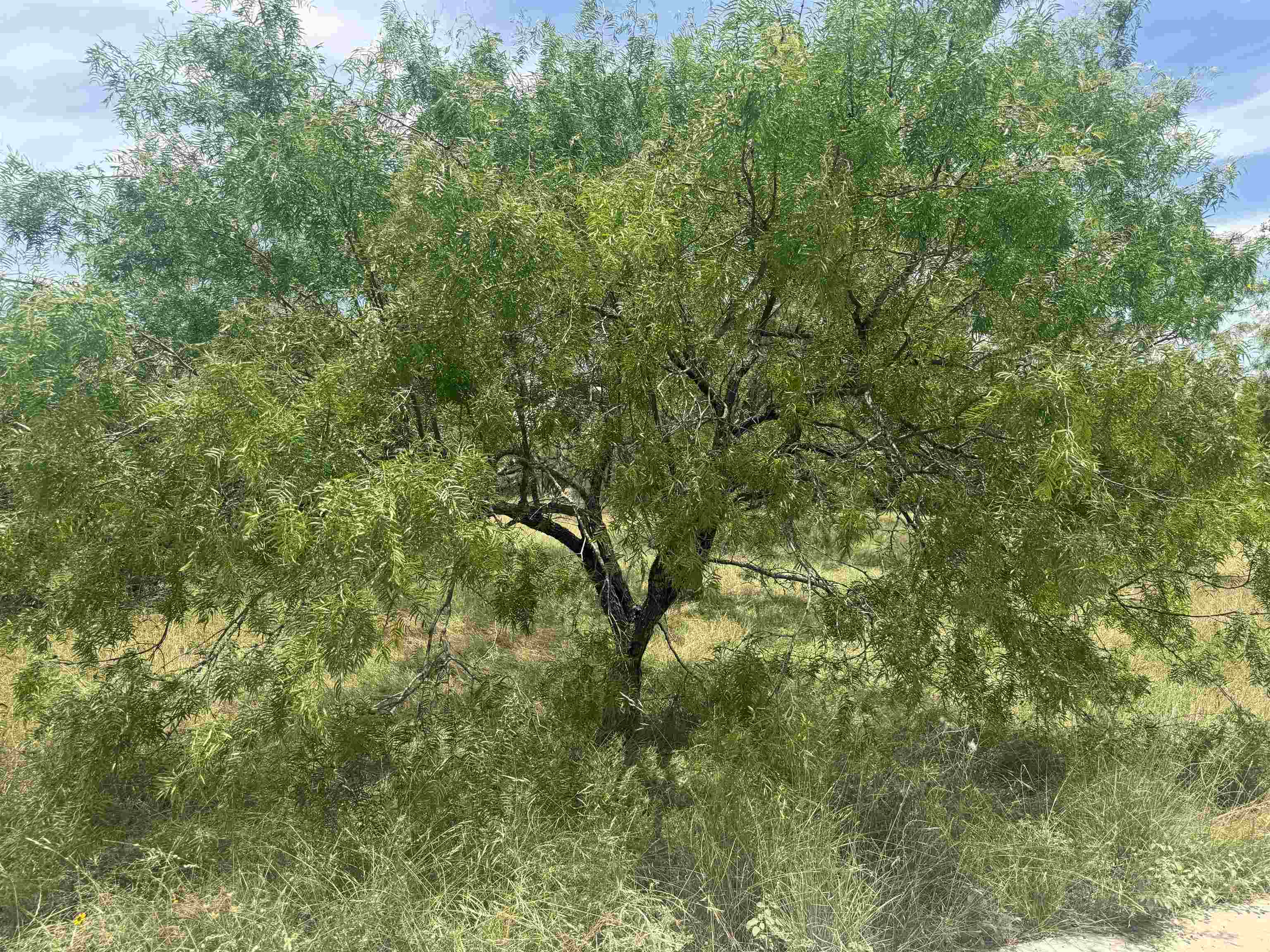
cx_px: 635
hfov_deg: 71.6
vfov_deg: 56.8
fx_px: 881
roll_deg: +0.0
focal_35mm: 24
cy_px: 476
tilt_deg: +1.9
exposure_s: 1/2611
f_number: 1.78
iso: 80
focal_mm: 6.76
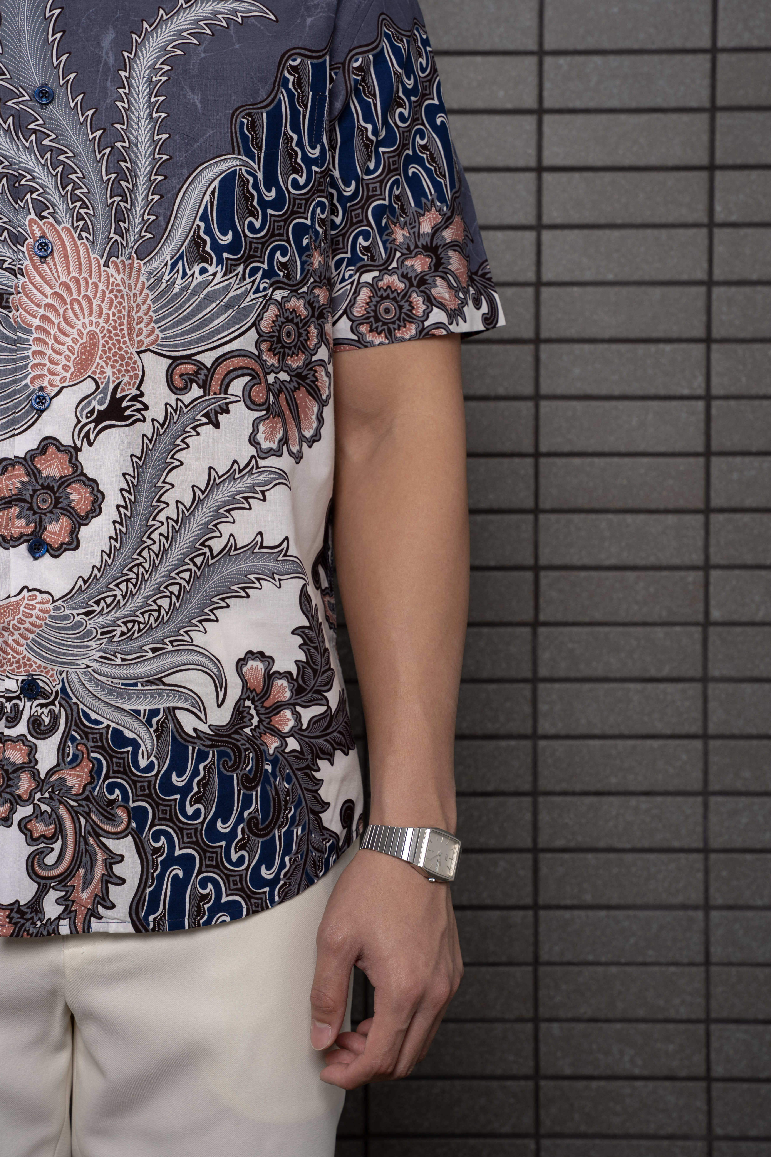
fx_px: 2538
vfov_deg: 25.7
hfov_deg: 17.3
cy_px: 530
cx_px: 356
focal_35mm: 79
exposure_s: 1/125
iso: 160
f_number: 8
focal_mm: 70
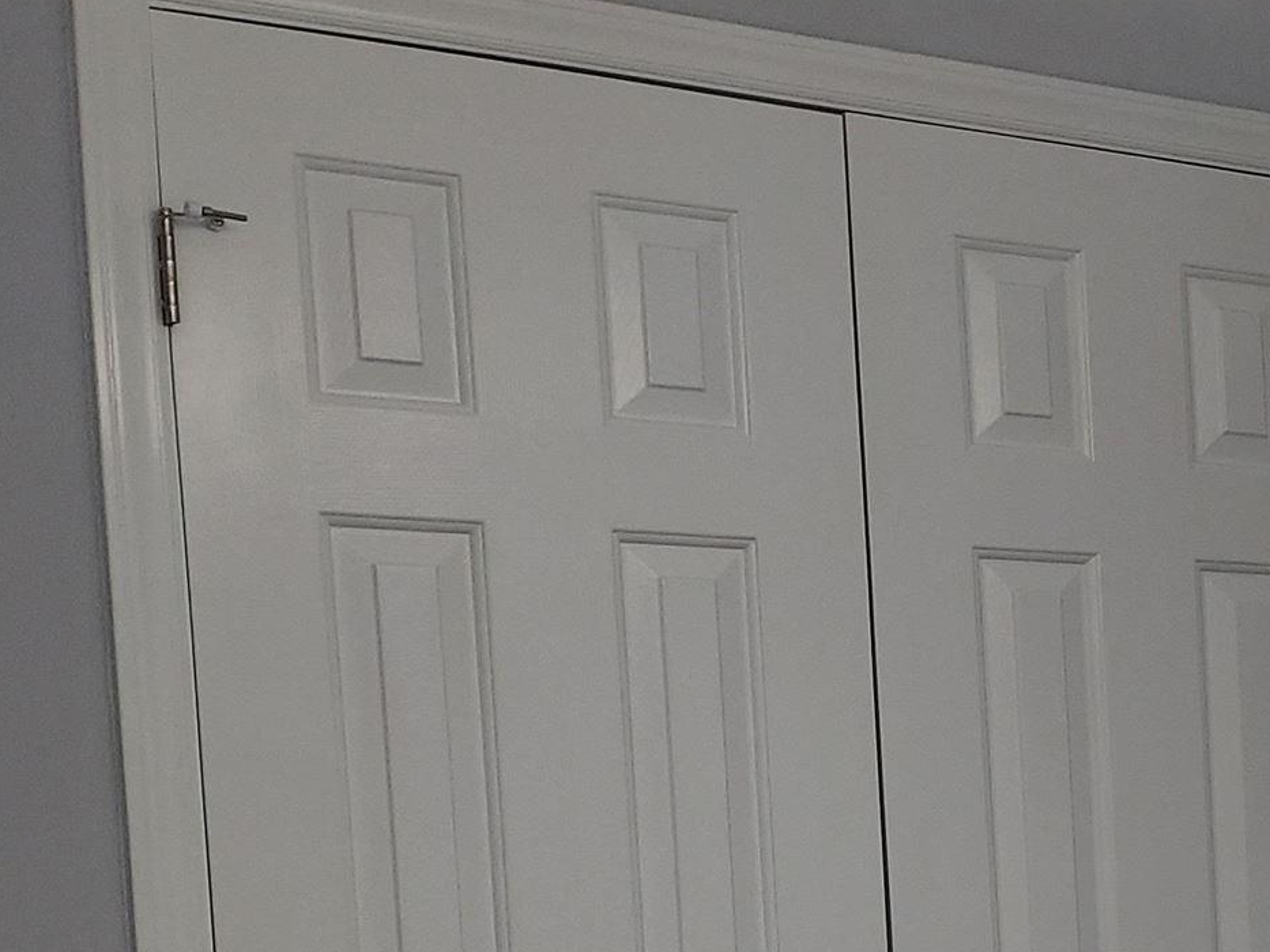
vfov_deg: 17.9
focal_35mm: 79
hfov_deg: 21.0
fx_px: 2899
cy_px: 1098
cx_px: 1889
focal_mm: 5.23
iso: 50
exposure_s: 1/50
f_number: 1.8
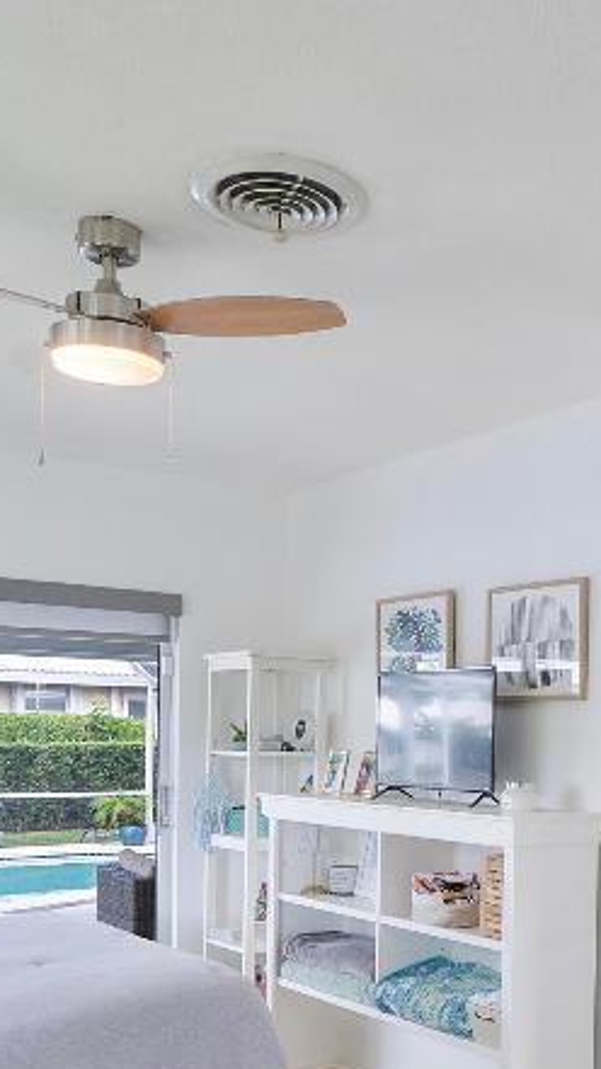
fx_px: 1162
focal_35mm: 41
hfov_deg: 27.7
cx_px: 569
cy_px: 754
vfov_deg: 48.1
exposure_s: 1/4
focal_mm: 10
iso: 160
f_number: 11
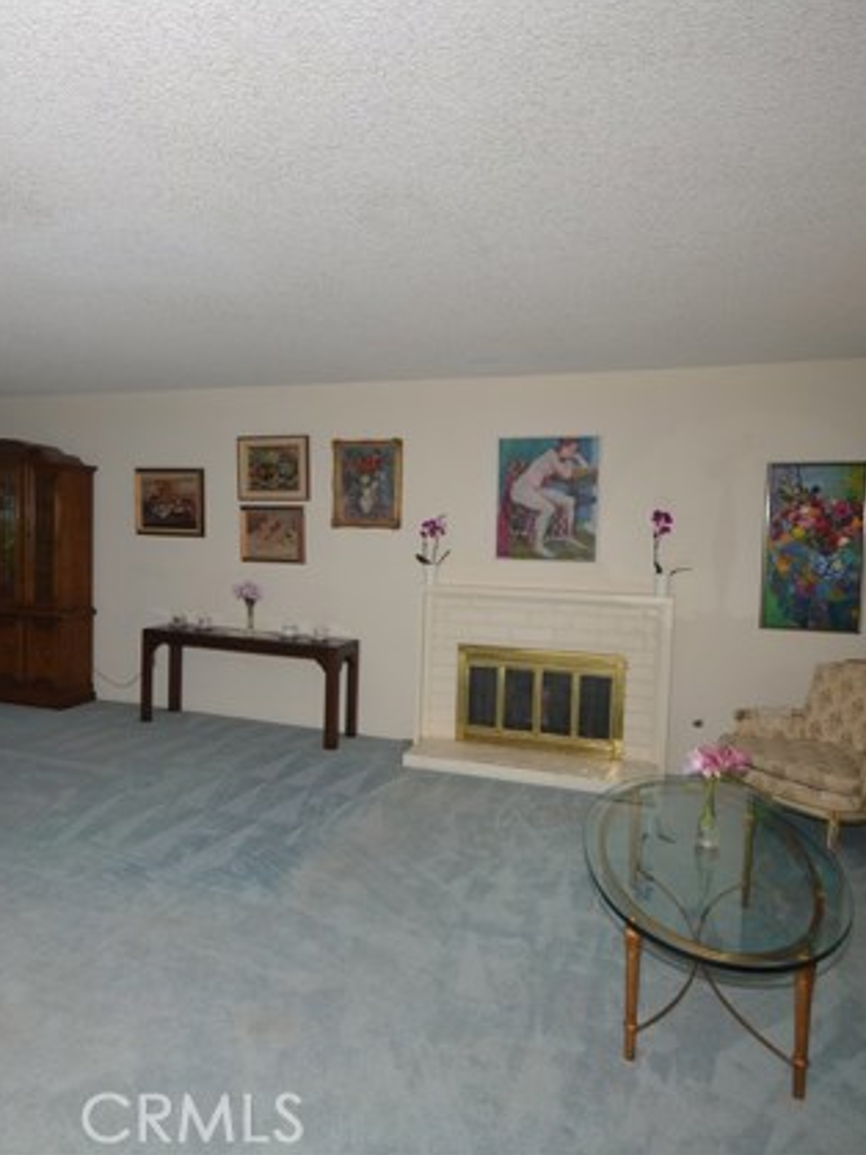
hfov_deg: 60.8
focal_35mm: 22
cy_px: 573
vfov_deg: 76.4
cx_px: 367
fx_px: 734
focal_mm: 10
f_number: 8
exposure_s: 1/125
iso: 200
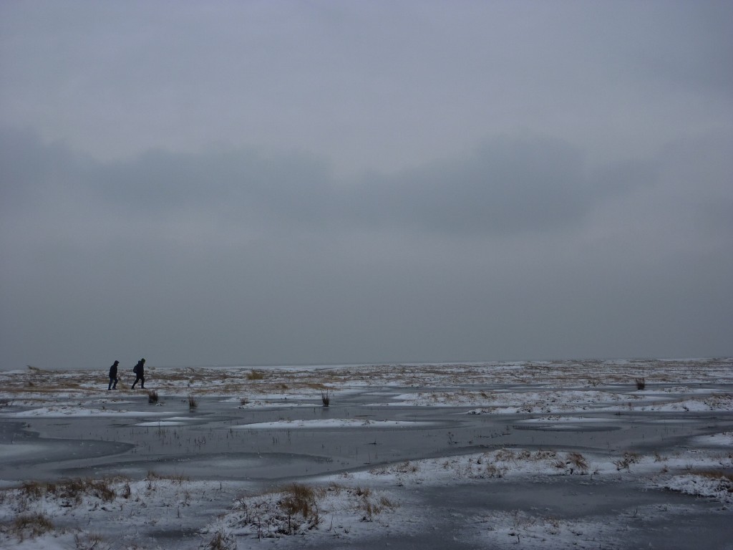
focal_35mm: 45
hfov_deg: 42.1
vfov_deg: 32.2
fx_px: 953
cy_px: 275
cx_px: 366
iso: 80
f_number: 4
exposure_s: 1/400
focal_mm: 7.3
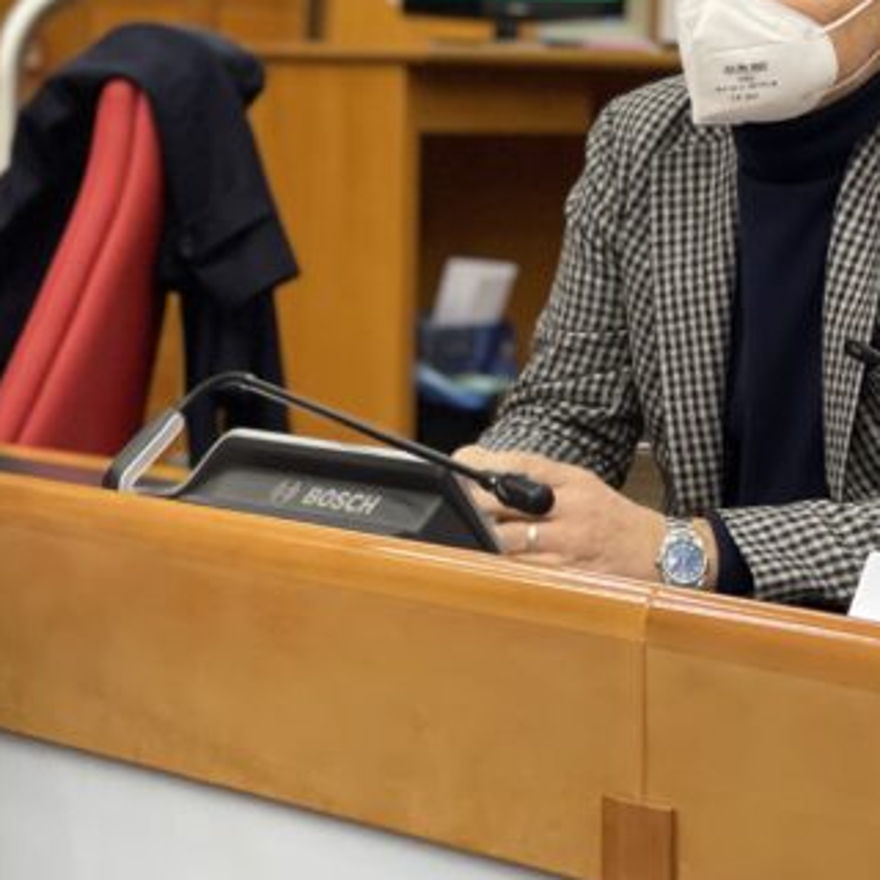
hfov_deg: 14.1
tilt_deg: -2.8
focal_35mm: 123
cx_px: 198
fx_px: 3538
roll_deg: -1.3
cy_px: 234
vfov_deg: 14.1
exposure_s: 1/33
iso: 320
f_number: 2.2
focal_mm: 7.5
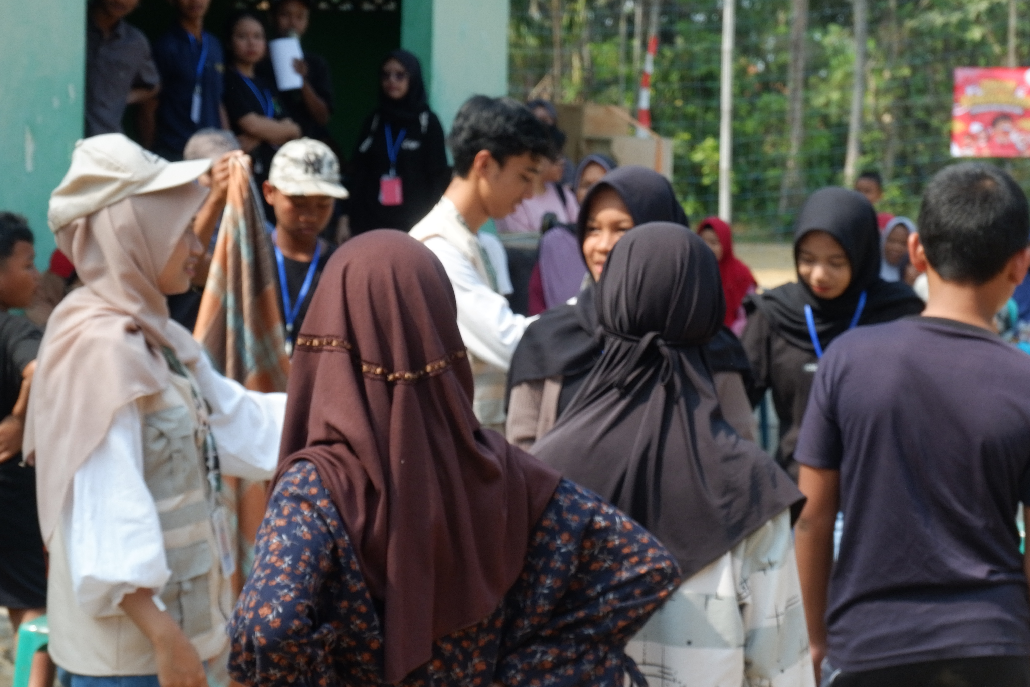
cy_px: 304
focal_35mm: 91
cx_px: 536
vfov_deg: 15.0
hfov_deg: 22.4
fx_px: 2603
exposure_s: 1/400
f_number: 7.1
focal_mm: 41.8
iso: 400
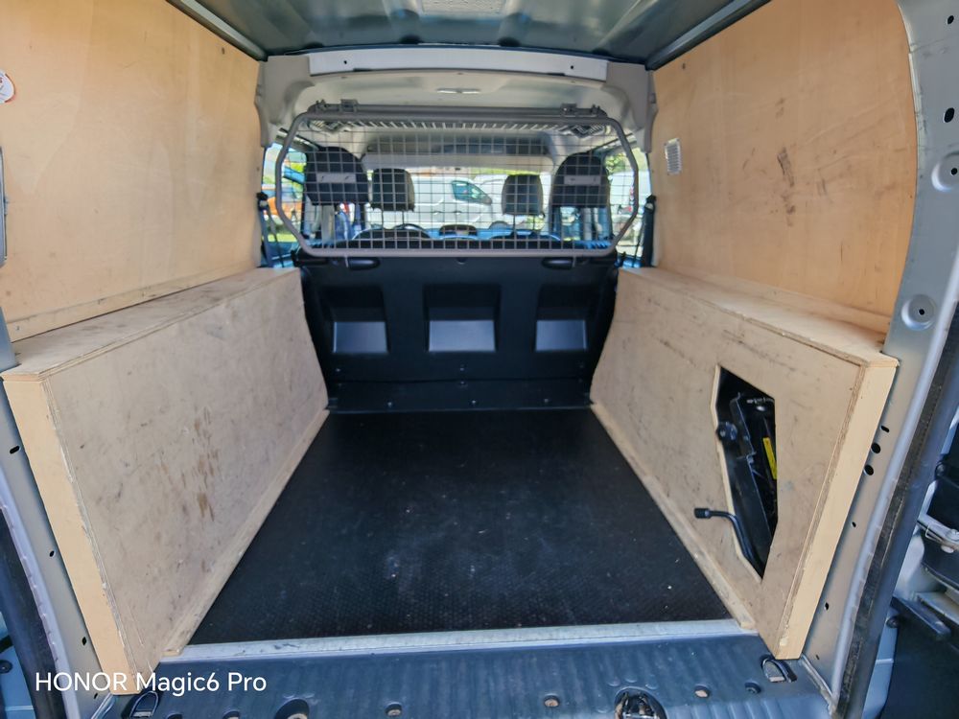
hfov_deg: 98.2
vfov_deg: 81.7
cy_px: 360
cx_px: 480
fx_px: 416
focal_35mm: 15
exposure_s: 1/100
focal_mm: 1.82
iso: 50
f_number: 2
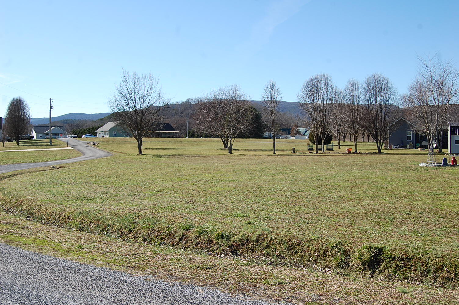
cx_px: 230
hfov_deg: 49.6
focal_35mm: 39
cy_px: 152
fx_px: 497
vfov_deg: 34.1
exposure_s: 1/320
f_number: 9
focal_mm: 26
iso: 200
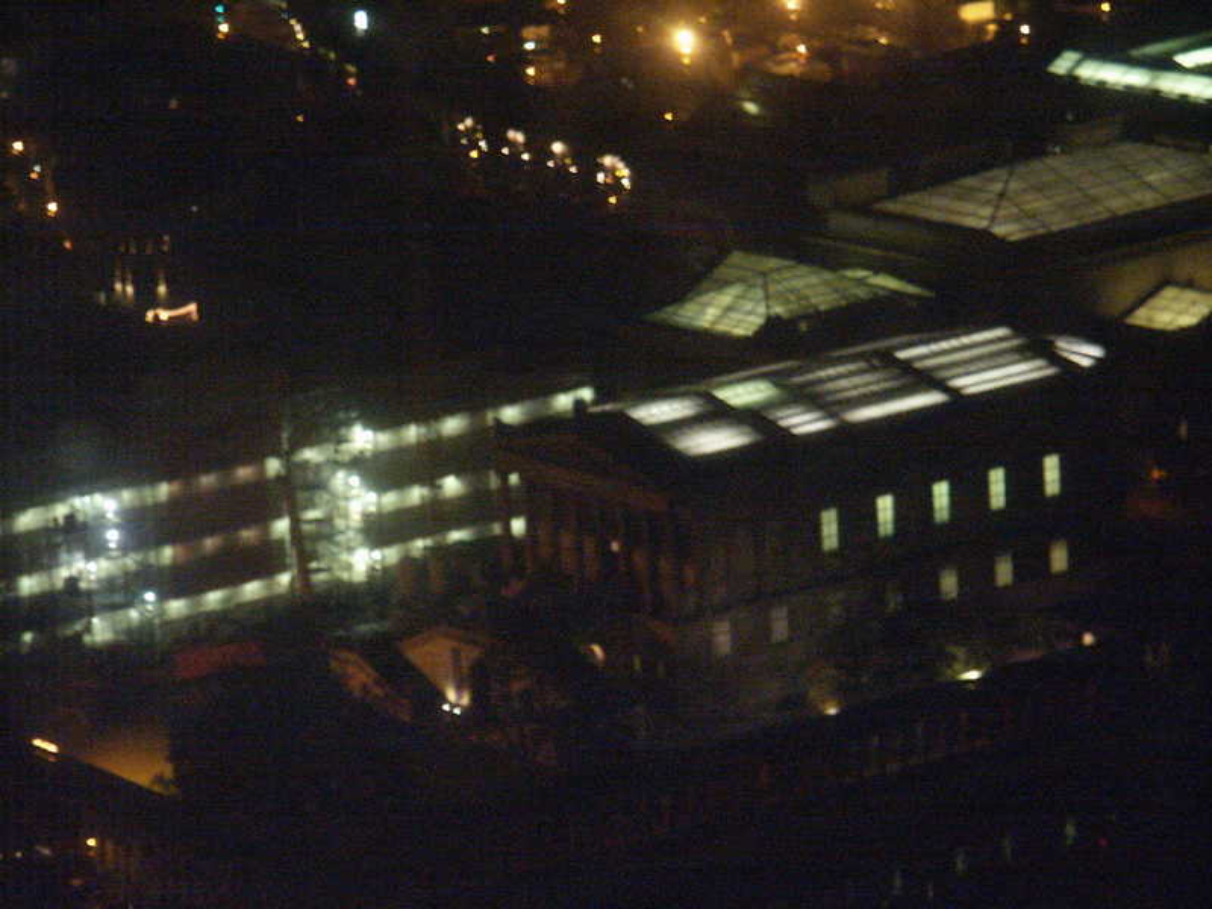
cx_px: 606
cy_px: 454
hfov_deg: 10.1
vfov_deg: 7.6
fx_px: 6862
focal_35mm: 196
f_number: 3.5
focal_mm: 49.59
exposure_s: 1/6
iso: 800
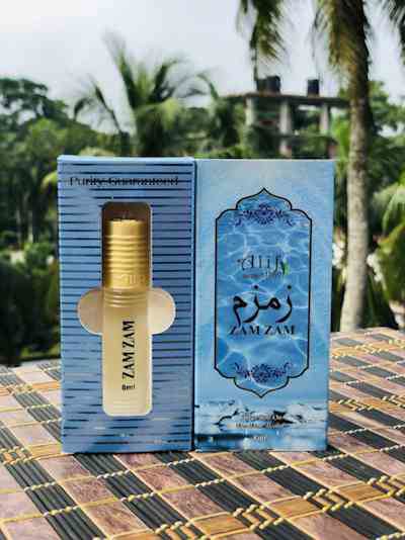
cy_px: 270
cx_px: 202
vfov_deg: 36.8
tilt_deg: -5.7
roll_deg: -0.3
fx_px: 812
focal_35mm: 52
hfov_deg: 28.0
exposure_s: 1/484
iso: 16
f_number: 2.4
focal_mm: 6
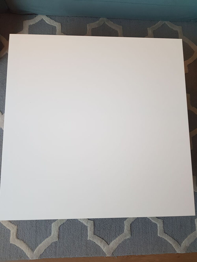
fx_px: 197
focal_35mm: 26
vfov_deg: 67.3
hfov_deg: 53.1
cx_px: 98
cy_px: 131
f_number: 1.7
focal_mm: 4.2
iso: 100
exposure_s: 1/50
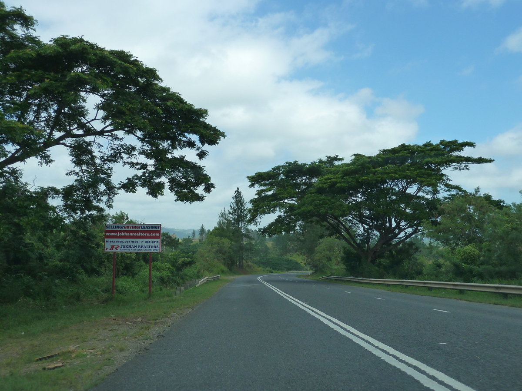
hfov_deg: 56.8
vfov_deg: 44.2
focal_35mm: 32
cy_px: 196
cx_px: 261
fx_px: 483
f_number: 4
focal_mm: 5.3
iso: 125
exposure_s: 1/500
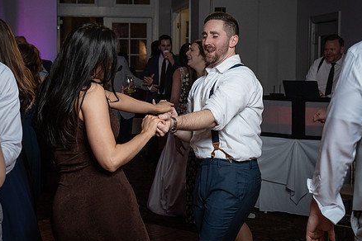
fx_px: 674
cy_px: 100
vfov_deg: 20.3
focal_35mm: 67
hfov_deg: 30.0
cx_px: 154
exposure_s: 1/250
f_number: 5.6
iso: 2000
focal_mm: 48
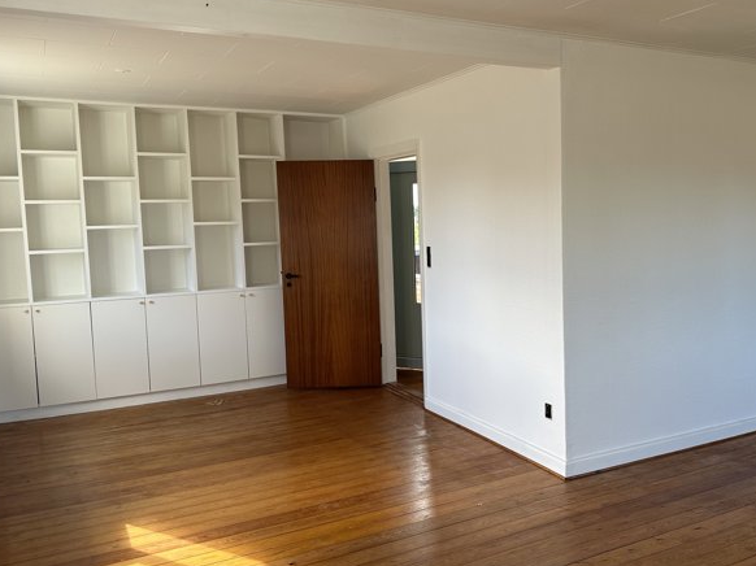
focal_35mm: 33
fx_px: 720
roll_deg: +1.0
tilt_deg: -4.5
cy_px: 274
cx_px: 485
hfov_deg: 54.6
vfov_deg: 42.9
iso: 64
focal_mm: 6.86
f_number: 1.78
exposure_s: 1/182
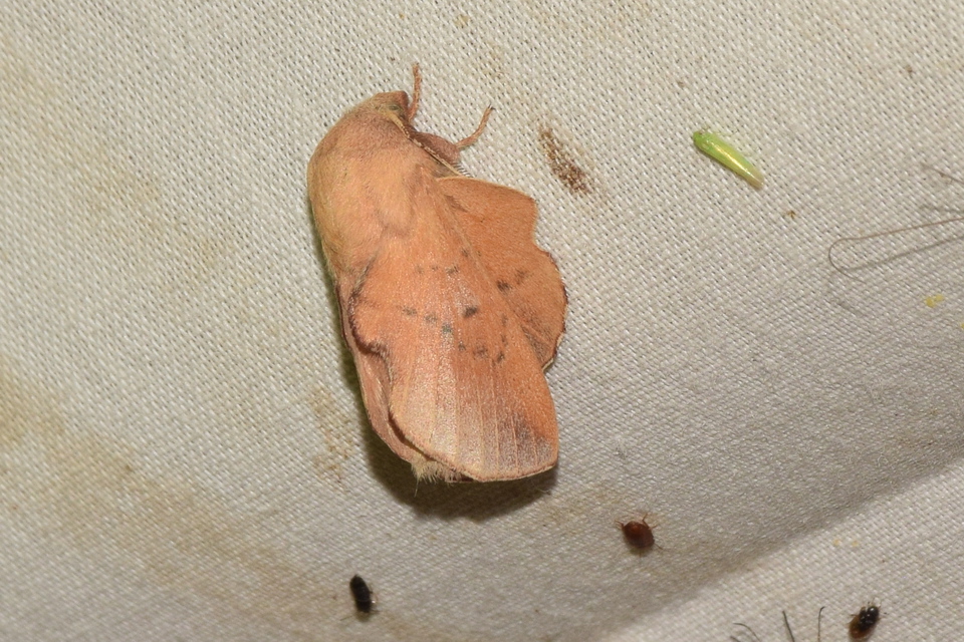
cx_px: 482
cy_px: 321
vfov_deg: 6.5
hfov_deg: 9.8
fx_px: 5623
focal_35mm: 210
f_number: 16
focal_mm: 140
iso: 400
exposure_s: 1/160
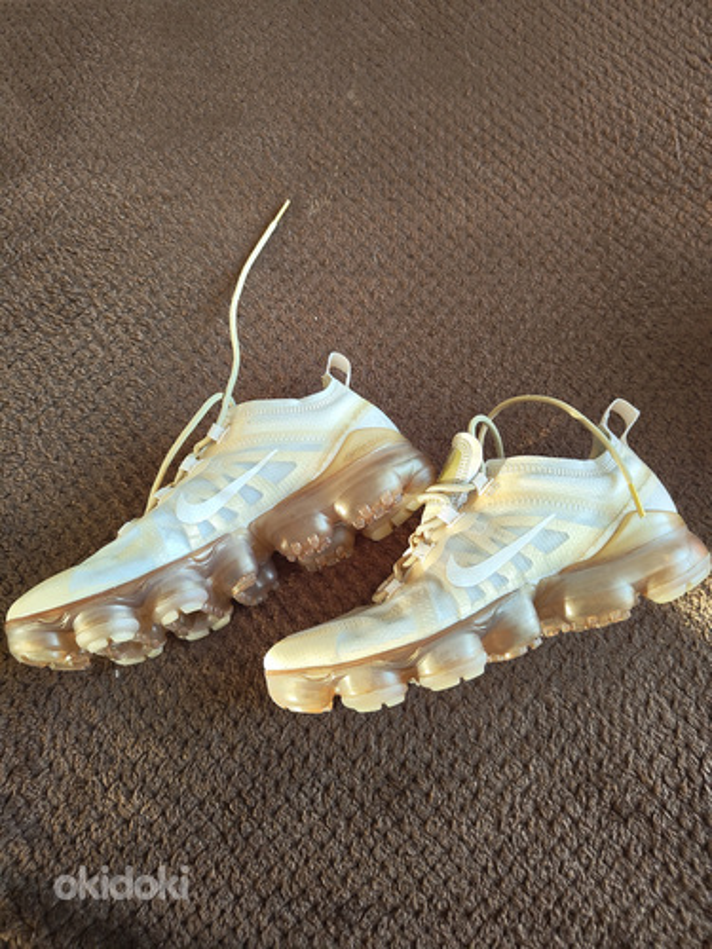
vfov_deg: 73.9
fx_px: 631
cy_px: 474
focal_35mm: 23
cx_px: 356
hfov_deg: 58.9
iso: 425
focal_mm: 5.59
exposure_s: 1/50
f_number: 1.88
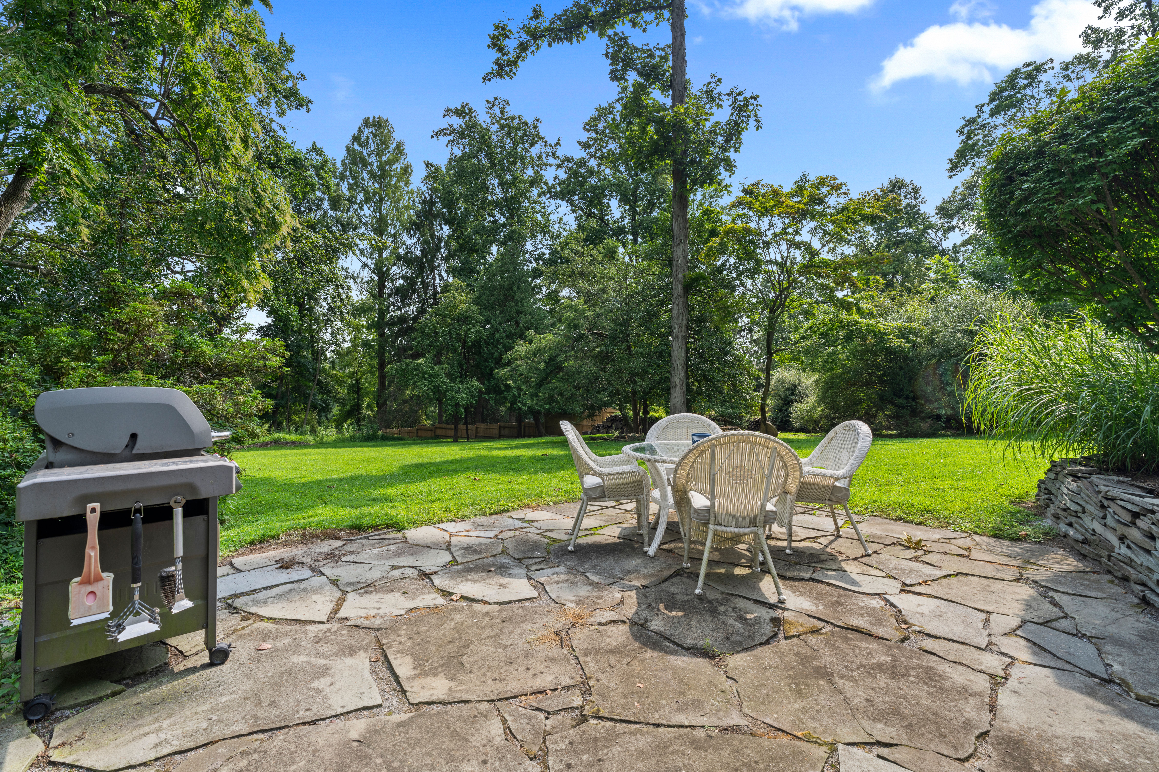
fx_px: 515
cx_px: 580
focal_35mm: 16
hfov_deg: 96.7
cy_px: 386
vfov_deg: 73.7
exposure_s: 1/40
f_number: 9
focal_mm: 16
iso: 160
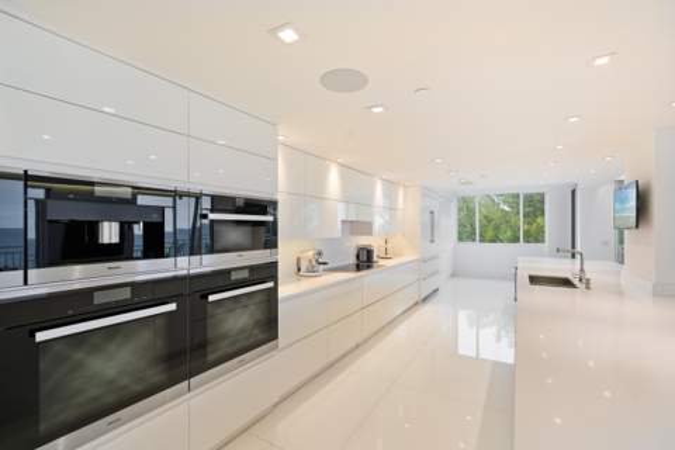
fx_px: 309
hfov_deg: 95.0
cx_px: 338
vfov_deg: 72.1
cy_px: 225
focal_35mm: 16
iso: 250
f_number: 5.6
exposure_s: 1/60
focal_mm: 16.5
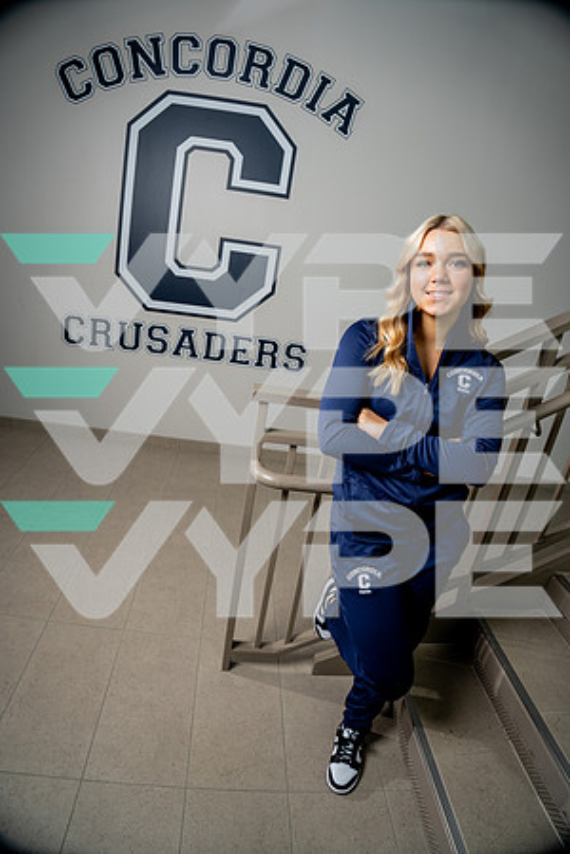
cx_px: 285
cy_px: 427
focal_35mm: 20
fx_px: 475
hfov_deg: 61.9
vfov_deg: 84.0
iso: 100
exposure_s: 1/250
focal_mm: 20
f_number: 5.6
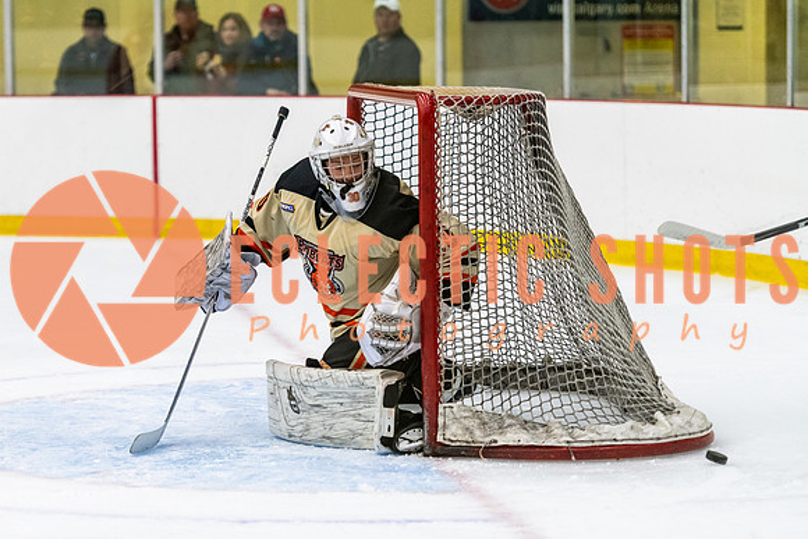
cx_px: 343
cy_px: 294
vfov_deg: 9.3
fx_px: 3307
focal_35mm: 147
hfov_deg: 13.9
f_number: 2.8
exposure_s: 1/640
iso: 3200
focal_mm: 125
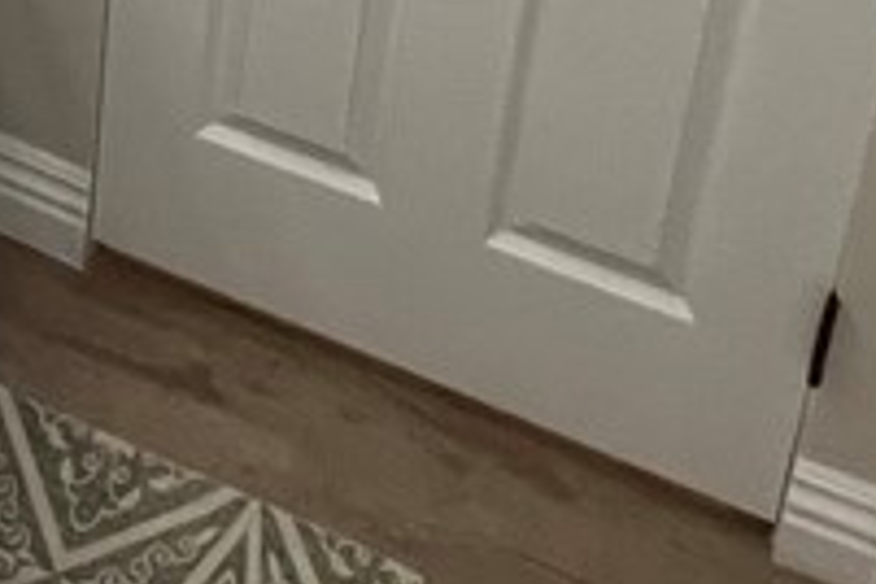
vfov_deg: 15.1
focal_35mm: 69
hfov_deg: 28.2
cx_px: 100
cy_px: -662
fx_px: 1679
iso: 250
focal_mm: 1.57
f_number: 1.8
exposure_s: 1/120
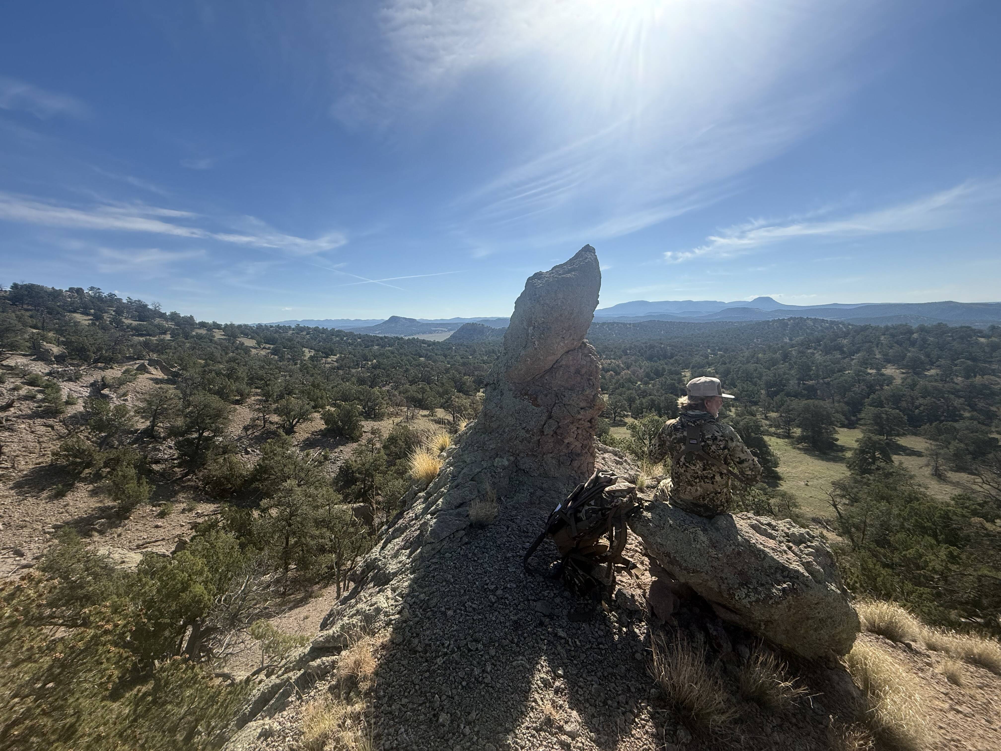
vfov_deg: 85.7
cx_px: 500
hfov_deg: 102.1
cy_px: 376
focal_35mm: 14
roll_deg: +2.8
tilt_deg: -6.9
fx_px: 405
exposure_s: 1/2611
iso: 50
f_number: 2.2
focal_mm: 2.22
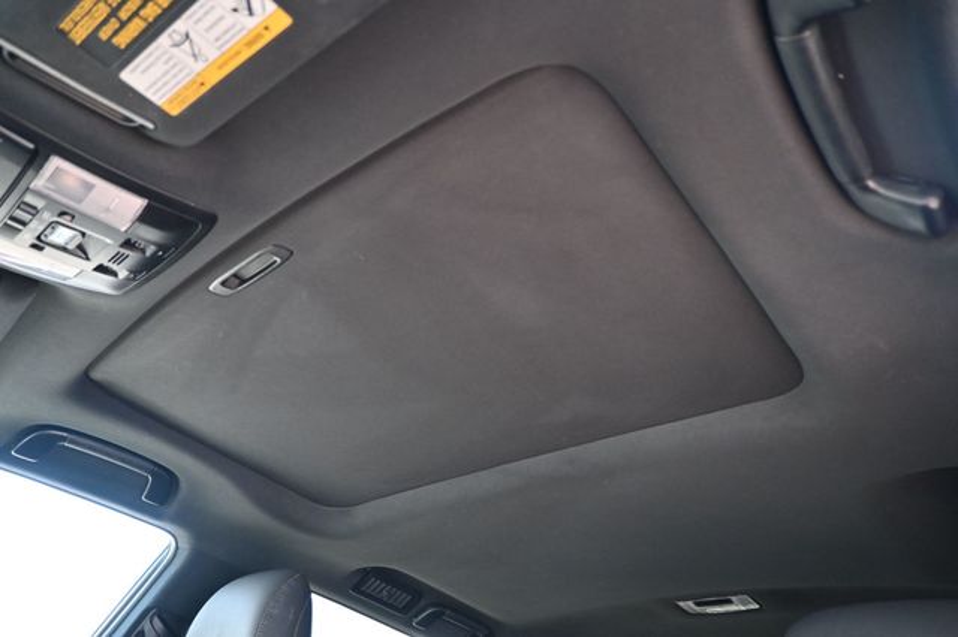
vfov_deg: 53.1
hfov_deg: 73.8
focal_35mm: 24
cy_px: 318
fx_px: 638
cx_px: 479
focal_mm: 16
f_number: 3.5
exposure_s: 1/125
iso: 1100
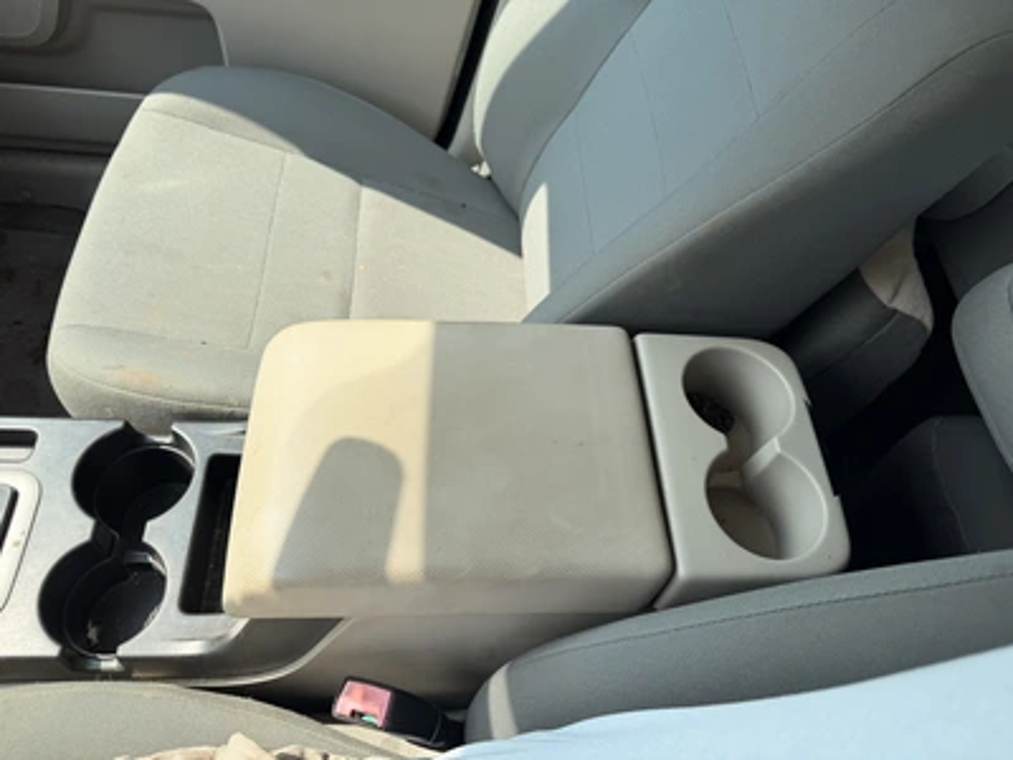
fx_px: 702
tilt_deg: -53.7
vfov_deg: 56.8
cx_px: 506
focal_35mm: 24
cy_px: 380
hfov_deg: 71.6
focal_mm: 6.76
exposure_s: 1/1018
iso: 80
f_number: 1.78
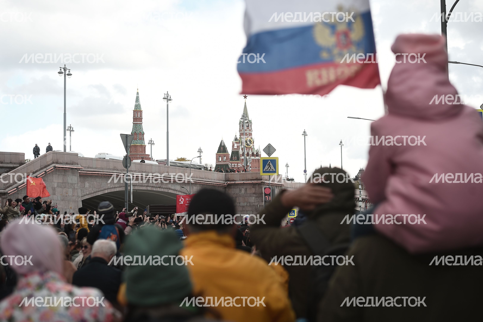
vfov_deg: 19.4
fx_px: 939
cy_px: 161
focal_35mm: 70
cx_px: 242
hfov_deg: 28.9
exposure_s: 1/500
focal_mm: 70
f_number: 3.5
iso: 100
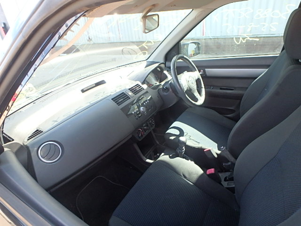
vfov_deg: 63.4
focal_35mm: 21
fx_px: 183
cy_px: 113
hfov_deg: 79.0
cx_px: 150
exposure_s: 1/80
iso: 125
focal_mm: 3.7
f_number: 3.5
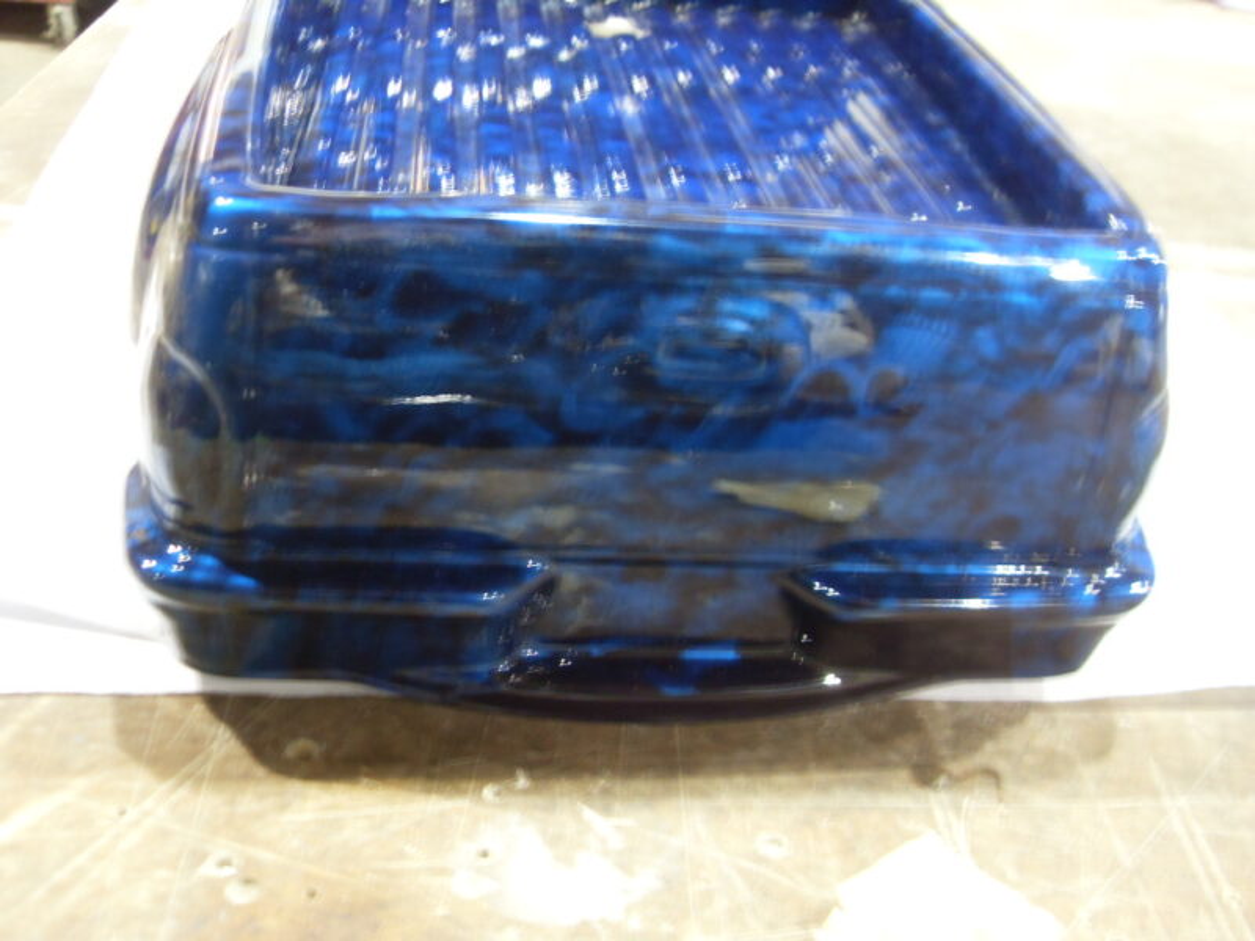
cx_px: 628
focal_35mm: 35
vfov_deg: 40.7
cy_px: 470
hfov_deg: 52.6
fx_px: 1269
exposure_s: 1/4
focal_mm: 6.3
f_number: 2.8
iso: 200
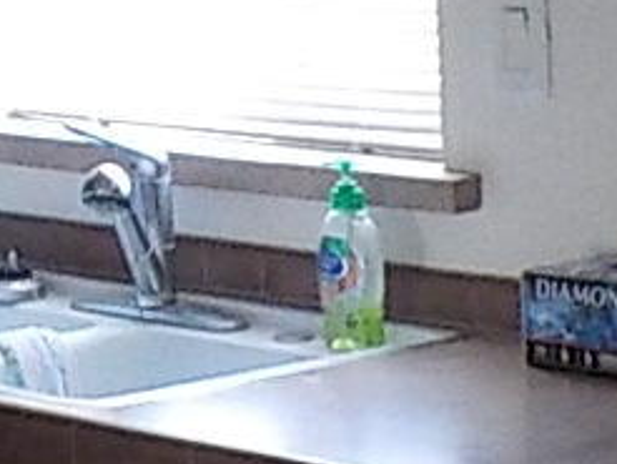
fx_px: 3479
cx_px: -203
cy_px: -374
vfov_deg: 7.4
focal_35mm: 195
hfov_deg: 9.9
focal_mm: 4.1
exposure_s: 1/30
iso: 400
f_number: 3.3
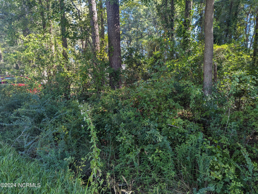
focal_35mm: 24
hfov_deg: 71.5
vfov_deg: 56.9
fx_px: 179
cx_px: 129
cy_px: 97
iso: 64
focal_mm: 6.81
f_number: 1.85
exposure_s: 1/198
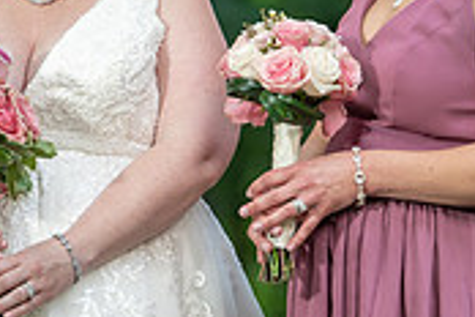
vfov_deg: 2.1
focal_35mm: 645
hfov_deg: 3.2
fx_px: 8510
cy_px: 119
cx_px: -72
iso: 400
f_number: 4
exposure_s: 1/200
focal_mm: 187
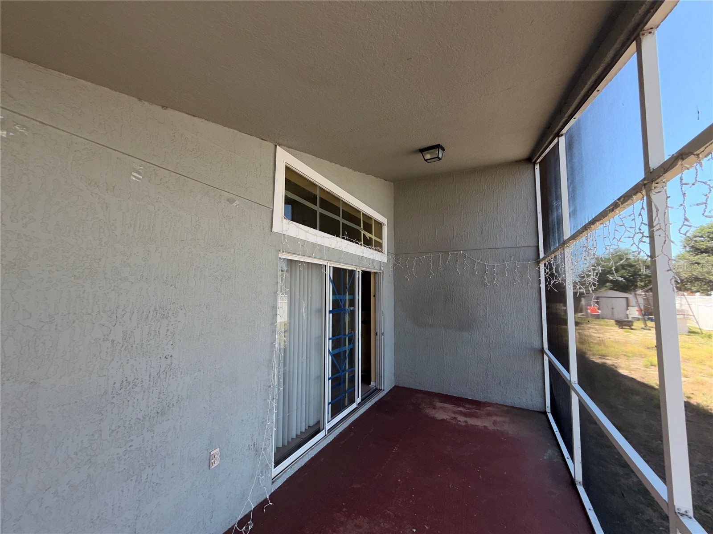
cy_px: 267
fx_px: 288
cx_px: 356
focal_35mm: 14
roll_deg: +0.1
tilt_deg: +4.7
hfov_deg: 102.1
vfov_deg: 85.7
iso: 16
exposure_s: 1/144
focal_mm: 2.22
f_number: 2.2
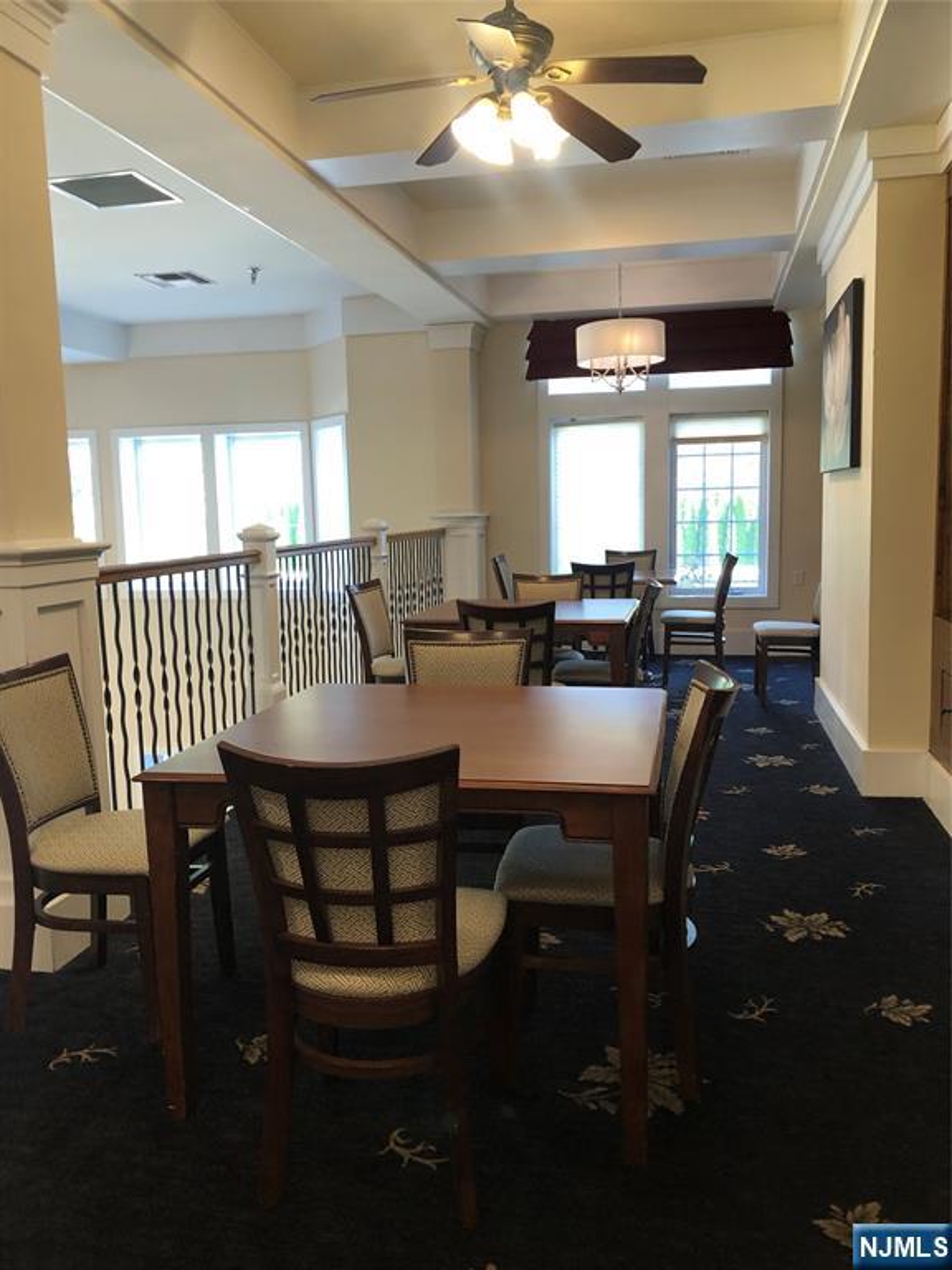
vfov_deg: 63.4
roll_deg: +0.9
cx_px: 476
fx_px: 1027
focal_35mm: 28
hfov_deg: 49.7
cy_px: 635
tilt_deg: -3.9
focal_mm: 3.99
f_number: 1.8
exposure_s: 1/20
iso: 40
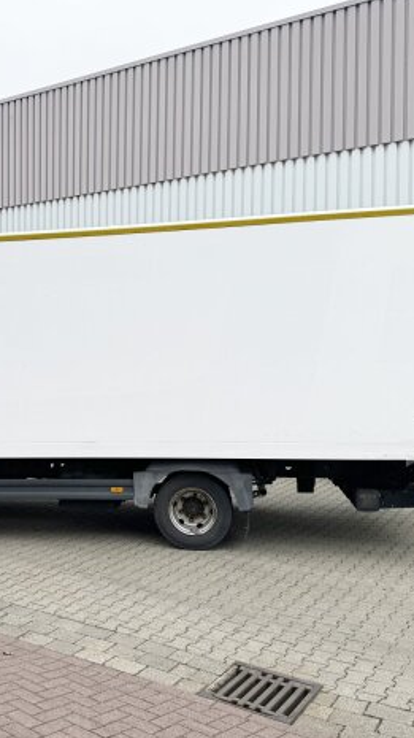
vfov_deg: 55.3
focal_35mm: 36
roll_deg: +0.7
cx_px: 82
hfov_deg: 31.9
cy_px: 360
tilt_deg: -0.9
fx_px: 704
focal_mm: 6.86
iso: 80
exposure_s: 1/1637
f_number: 1.78
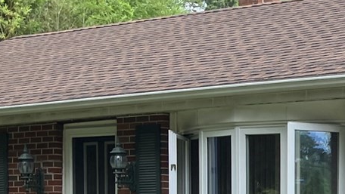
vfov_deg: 8.3
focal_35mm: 137
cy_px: 420
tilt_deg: -5.3
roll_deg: -1.0
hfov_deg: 15.0
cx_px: 433
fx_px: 1254
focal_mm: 3.99
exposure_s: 1/442
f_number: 1.8
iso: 32
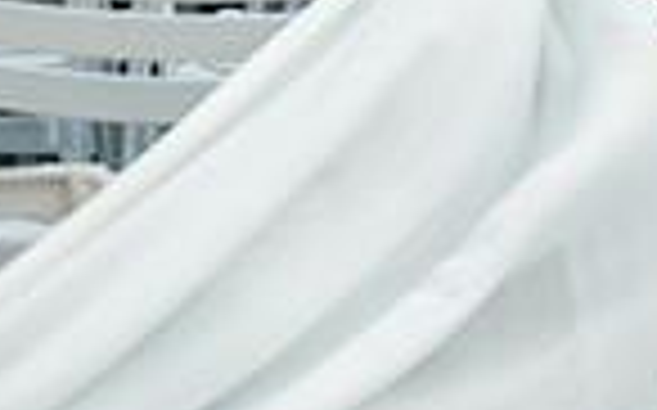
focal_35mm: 194
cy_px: -453
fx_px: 3471
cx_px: 1089
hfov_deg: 10.3
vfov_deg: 6.5
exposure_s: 1/200
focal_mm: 48
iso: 500
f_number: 5.6
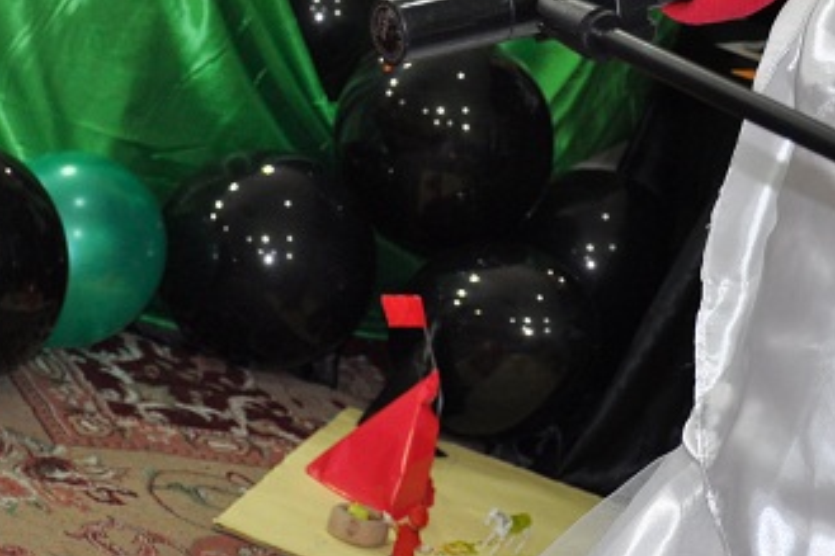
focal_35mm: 125
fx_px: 2898
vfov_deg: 10.9
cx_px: 401
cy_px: -10
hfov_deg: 16.4
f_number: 4.2
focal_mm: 32
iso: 640
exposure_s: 1/60
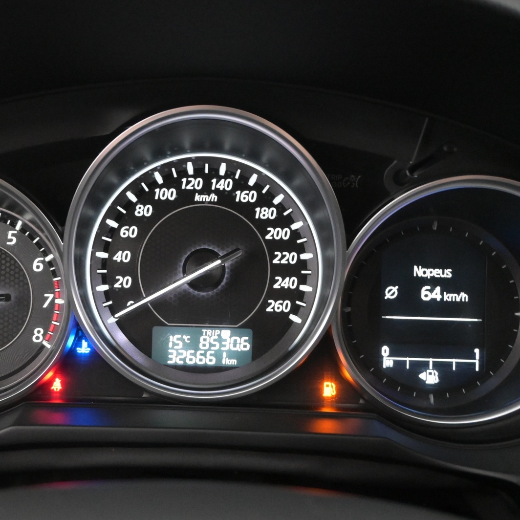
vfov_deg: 37.8
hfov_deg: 37.6
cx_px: 196
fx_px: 759
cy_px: 262
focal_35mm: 45
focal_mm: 23
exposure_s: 1/40
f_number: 4.2
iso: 5600
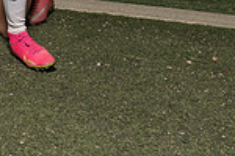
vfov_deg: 12.5
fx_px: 653
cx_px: -184
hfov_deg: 17.0
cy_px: -127
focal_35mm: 100
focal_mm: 24
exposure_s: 1/80
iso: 320
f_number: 8
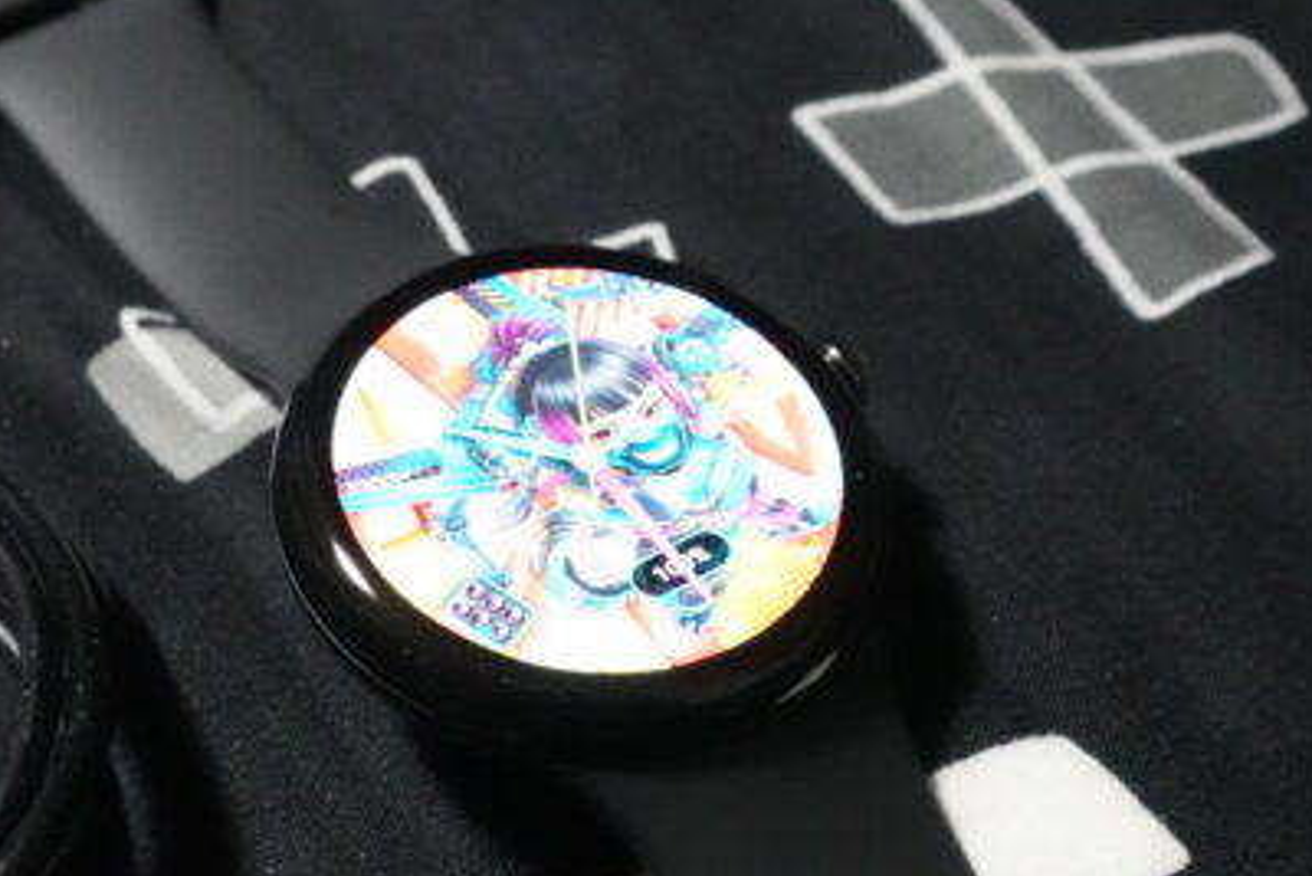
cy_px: 620
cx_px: 400
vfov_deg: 21.5
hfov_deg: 31.5
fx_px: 2297
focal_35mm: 63
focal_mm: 11.26
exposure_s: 1/100
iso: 6400
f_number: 3.5
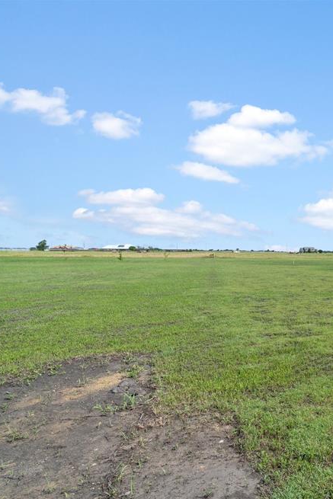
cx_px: 383
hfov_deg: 39.7
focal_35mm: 25
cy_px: 259
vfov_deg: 71.5
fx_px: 347
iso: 100
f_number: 13
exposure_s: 1/13
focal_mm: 16
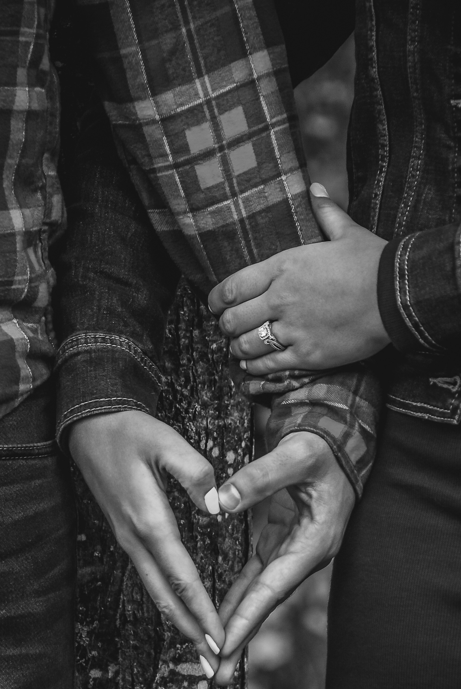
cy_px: 477
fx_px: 5857
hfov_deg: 4.5
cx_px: 205
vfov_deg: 6.7
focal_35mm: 306
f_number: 5.6
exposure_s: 1/200
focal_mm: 135
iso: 200
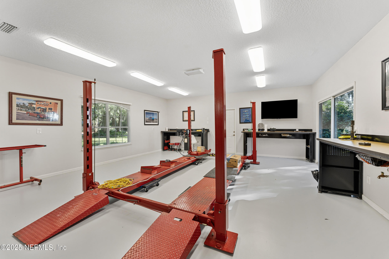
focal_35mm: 14
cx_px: 194
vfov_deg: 81.2
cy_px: 130
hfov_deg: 104.3
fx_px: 151
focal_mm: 14
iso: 250
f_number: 9
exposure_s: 1/3
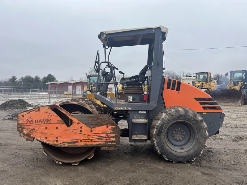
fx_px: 186
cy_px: 92
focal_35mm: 26
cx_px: 124
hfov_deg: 67.3
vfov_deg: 53.1
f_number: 1.6
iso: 50
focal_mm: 5.1
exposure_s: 1/2571
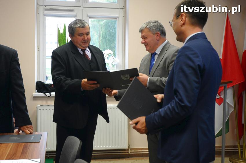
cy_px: 82
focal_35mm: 51
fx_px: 348
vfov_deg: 26.4
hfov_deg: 38.9
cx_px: 123
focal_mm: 34
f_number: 5
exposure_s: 1/100
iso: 1250
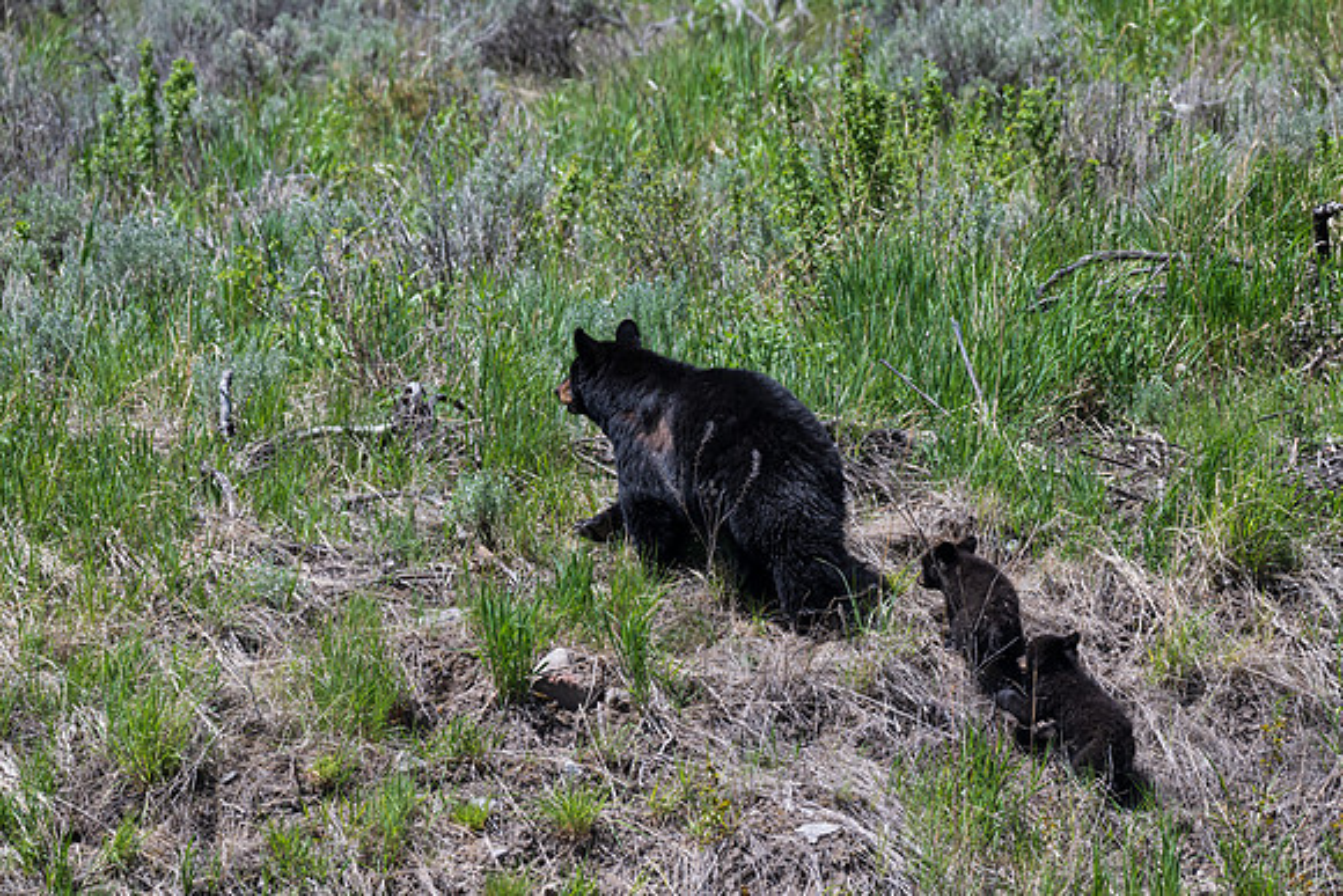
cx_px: 801
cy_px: 571
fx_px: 17124
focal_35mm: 459
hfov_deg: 4.5
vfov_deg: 3.0
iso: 250
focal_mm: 360
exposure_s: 1/800
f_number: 6.3
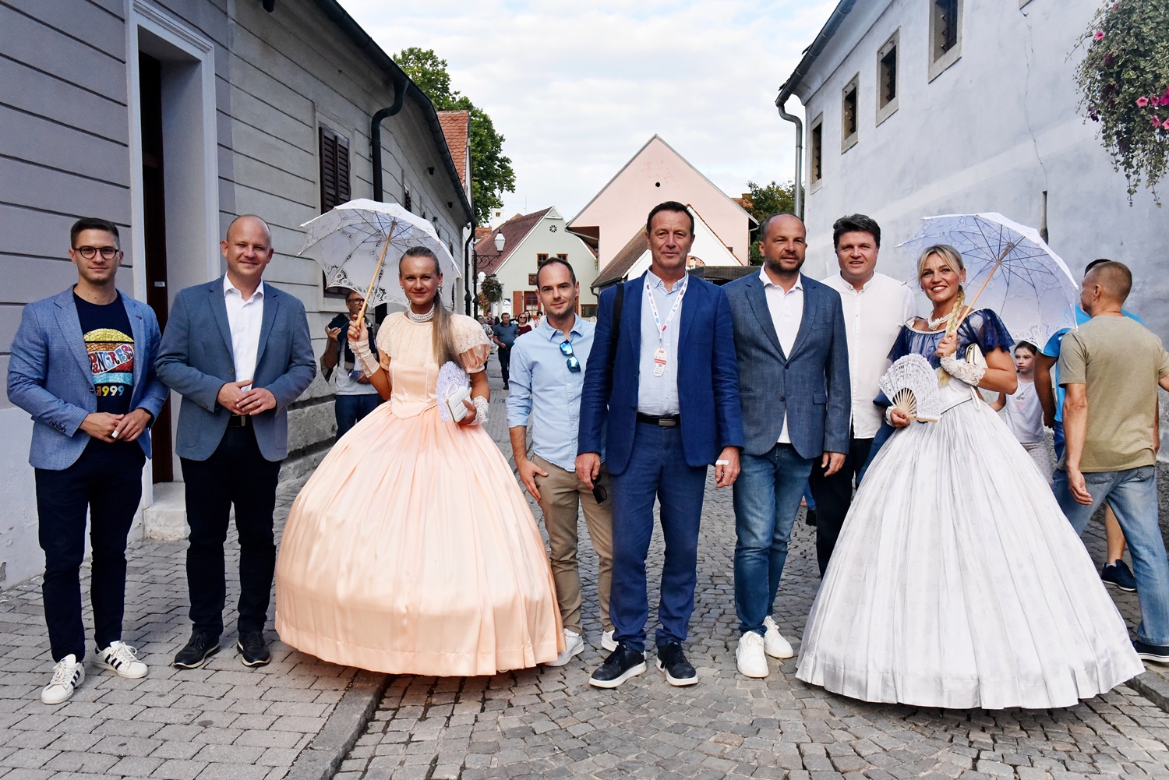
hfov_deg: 58.7
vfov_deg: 41.1
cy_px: 390
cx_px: 584
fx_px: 1039
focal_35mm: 32
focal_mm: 32
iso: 3200
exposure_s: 1/3200
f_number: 8
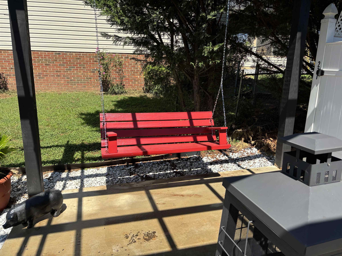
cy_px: 128
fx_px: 257
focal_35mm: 26
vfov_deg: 53.1
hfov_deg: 67.3
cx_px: 171
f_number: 1.6
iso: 50
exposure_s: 1/1751
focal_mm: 5.96
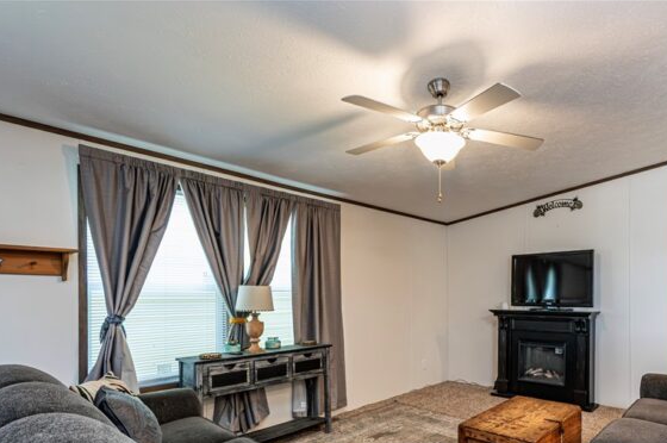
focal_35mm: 20
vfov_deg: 59.5
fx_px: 370
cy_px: 316
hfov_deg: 81.9
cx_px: 431
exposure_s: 1/50
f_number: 9
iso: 3200
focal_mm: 14
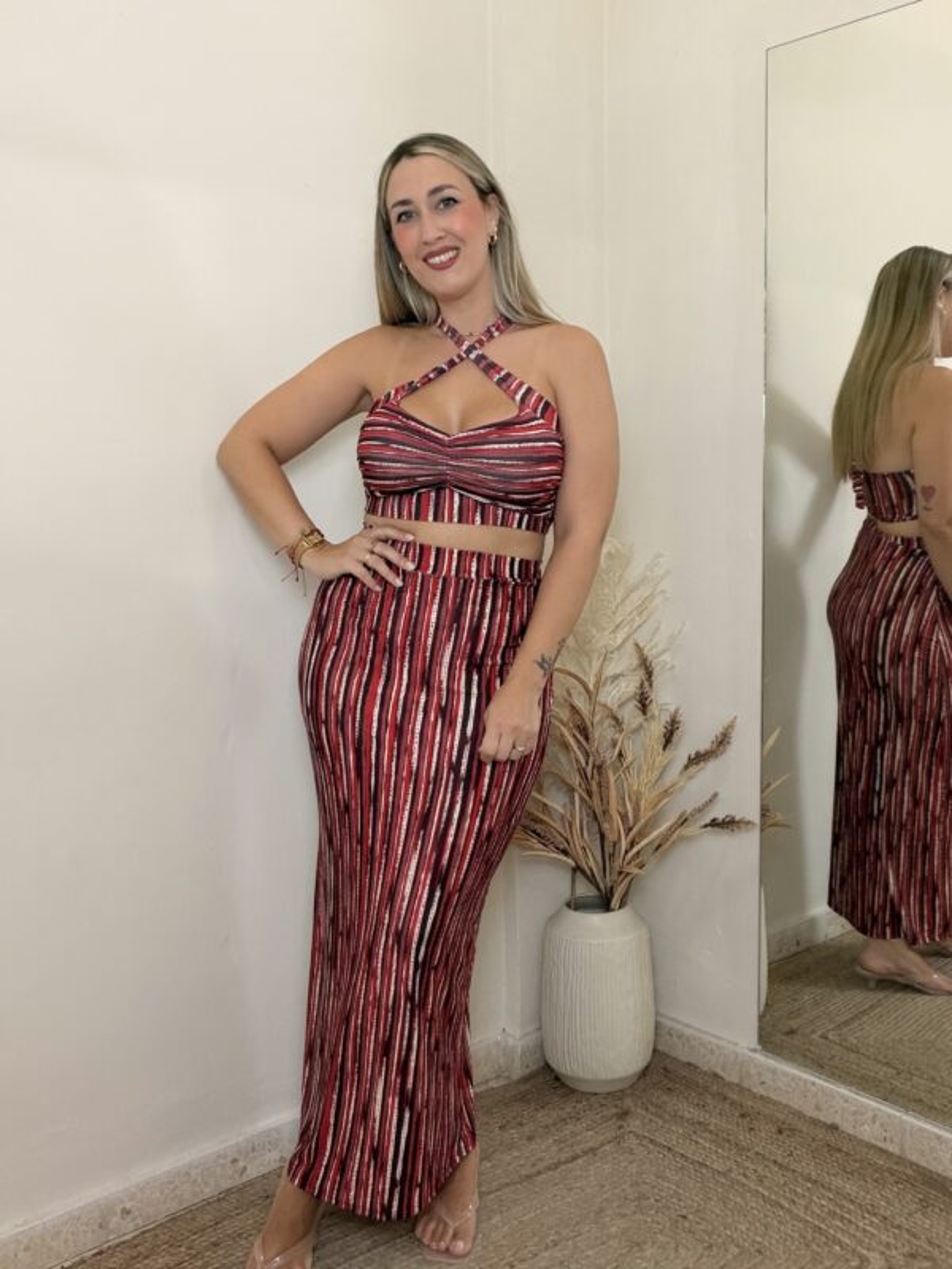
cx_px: 476
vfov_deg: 60.0
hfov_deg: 46.8
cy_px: 634
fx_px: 1100
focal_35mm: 30
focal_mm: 2.71
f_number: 1.9
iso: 100
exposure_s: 1/50
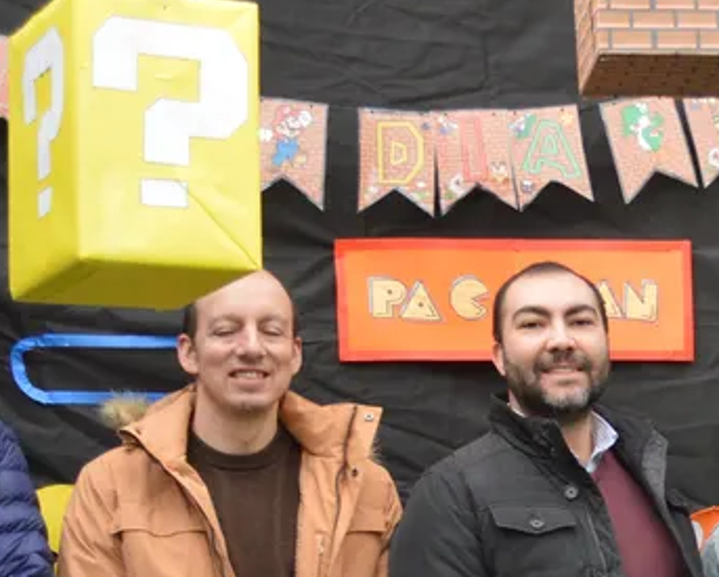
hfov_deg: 14.6
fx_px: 2726
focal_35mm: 128
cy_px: 774
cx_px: 855
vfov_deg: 11.7
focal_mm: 22
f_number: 4
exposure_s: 1/60
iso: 400
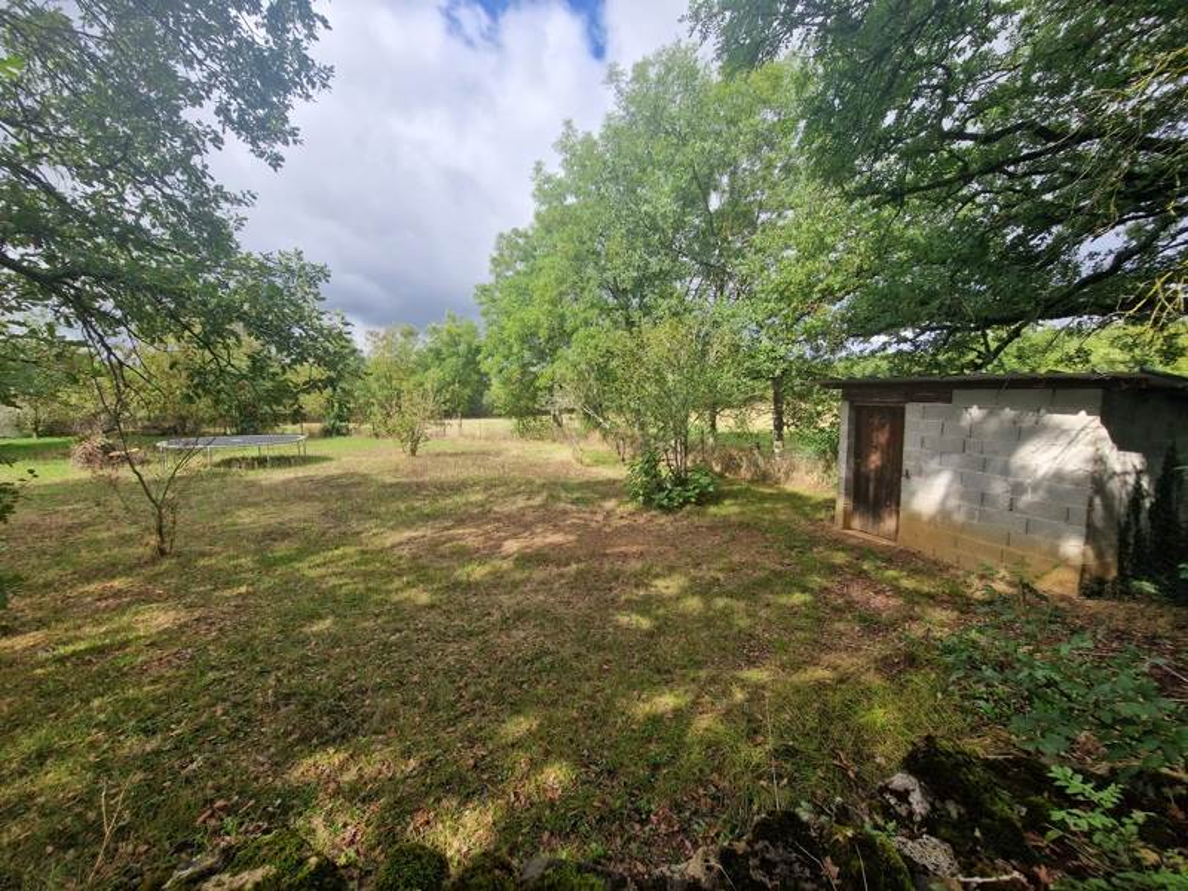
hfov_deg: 106.2
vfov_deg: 89.9
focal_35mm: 13
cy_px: 446
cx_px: 594
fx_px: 446
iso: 50
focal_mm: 2.2
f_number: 2.2
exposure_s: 1/1288
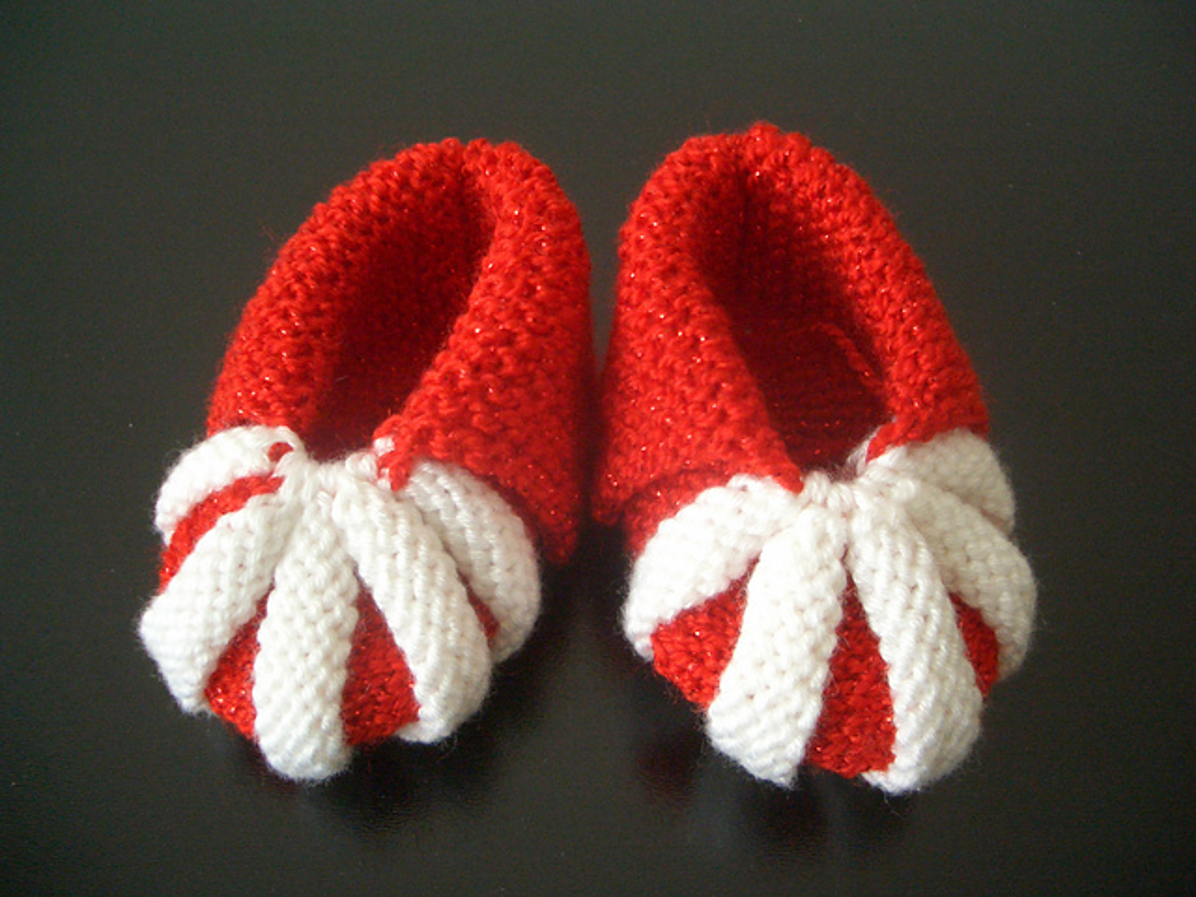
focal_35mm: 35
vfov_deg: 40.7
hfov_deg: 52.6
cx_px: 598
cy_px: 448
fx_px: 1209
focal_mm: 5.8
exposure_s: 1/25
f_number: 2.6
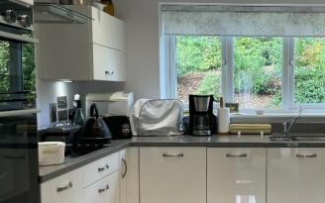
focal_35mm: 49
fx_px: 434
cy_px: 120
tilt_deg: -3.3
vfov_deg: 26.3
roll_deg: +0.0
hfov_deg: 39.0
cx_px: 272
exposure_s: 1/100
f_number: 1.6
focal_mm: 4.2
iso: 64
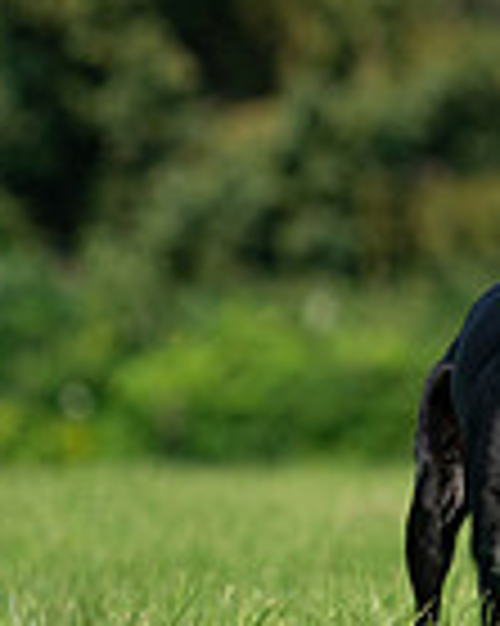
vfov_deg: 1.6
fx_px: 21759
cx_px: 1095
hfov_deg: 1.3
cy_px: 97
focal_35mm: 1175
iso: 1000
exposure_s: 1/4000
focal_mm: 300
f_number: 6.3
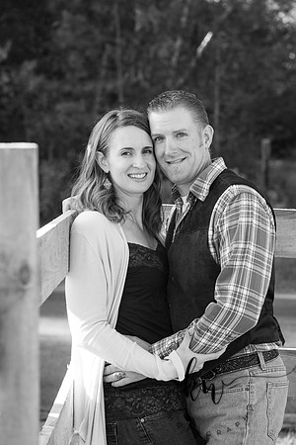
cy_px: 222
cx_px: 148
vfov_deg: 16.8
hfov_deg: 11.2
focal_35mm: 122
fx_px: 1505
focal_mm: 122
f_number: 6.3
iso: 400
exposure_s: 1/200
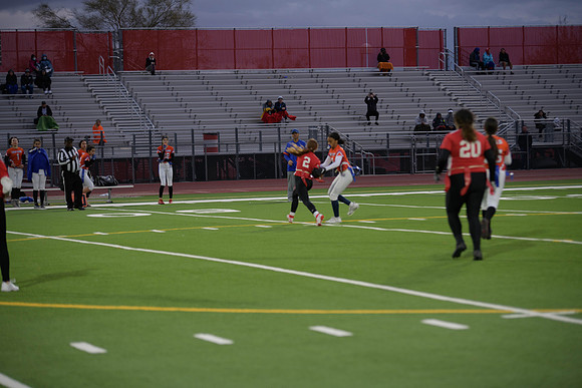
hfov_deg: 16.8
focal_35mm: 122
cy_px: 194
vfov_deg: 11.2
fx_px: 1973
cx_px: 291
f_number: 2.8
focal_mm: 122
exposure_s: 1/200
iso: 400
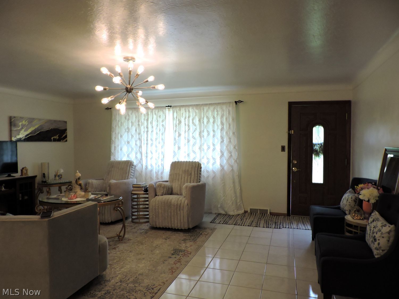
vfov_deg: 56.8
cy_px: 150
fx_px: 277
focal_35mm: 24
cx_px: 200
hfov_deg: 71.6
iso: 250
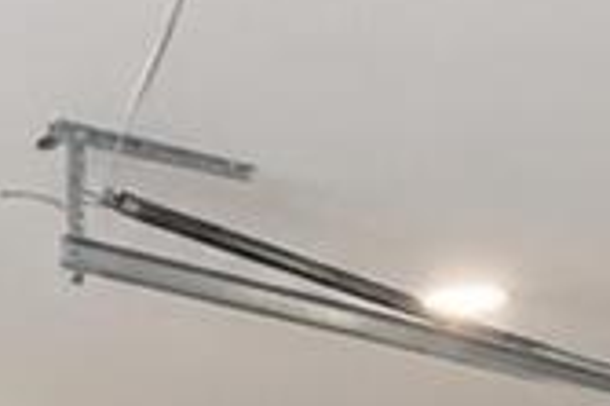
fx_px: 1557
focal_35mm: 92
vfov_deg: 12.9
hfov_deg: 19.9
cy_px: 812
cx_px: -237
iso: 1600
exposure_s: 1/60
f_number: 8
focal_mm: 10
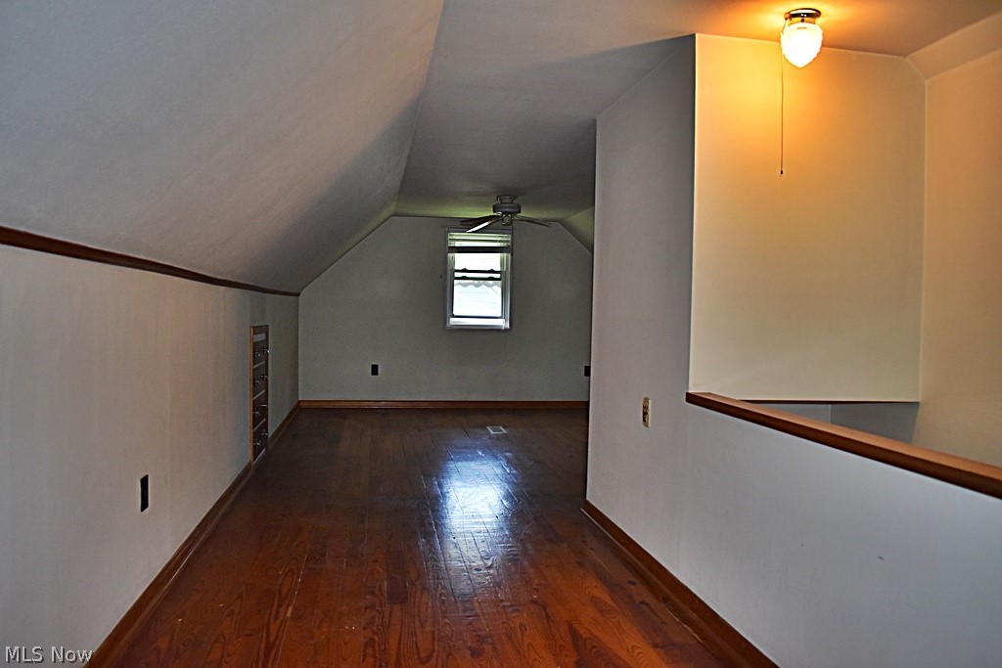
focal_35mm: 27
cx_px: 501
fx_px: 752
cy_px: 334
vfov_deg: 47.9
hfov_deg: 67.4
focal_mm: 18
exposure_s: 1/125
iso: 1000
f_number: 3.5
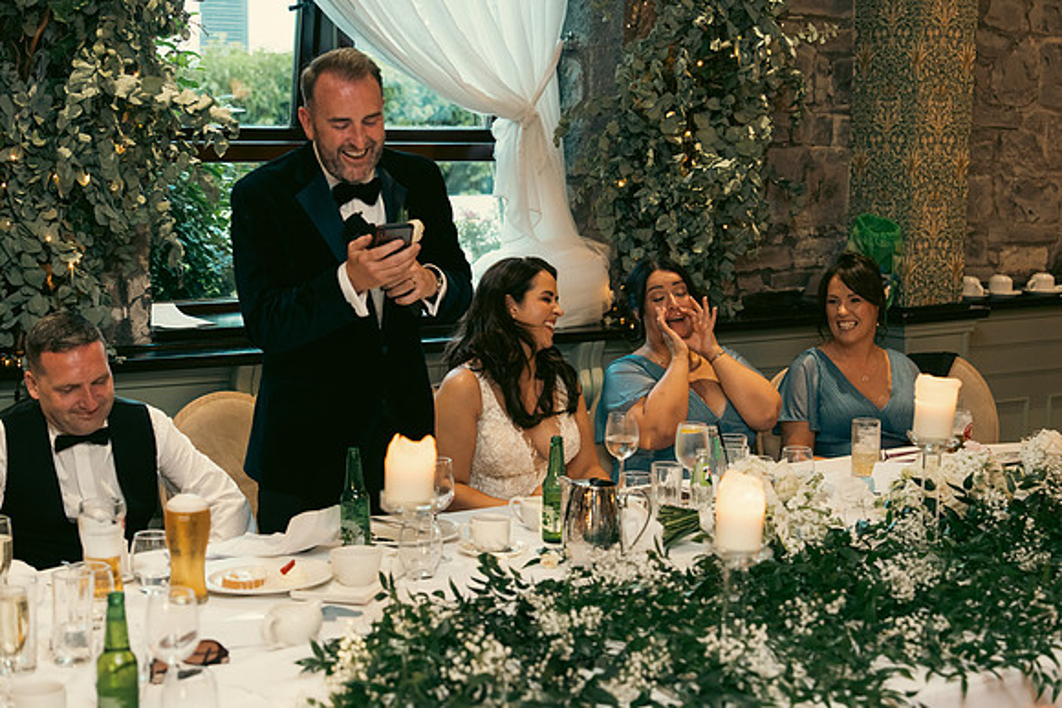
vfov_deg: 21.9
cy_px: 354
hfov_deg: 32.4
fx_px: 1829
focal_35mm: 62
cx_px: 531
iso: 2500
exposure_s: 1/160
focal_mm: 62
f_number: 3.5
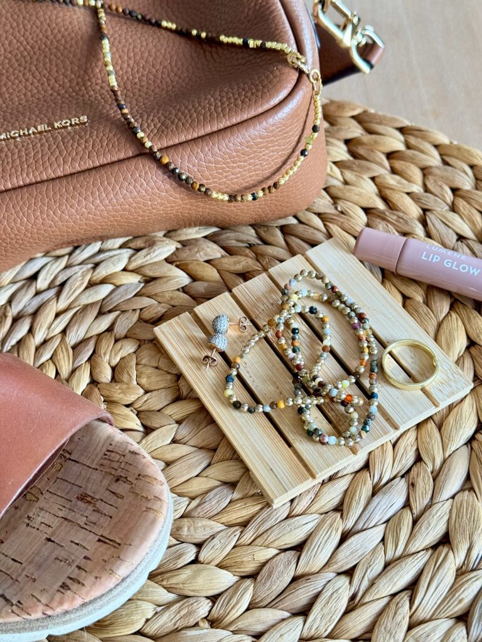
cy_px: 321
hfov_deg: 30.3
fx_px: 891
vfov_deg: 39.7
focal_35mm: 48
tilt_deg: -51.2
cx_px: 241
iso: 160
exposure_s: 1/60
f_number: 1.78
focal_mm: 6.76
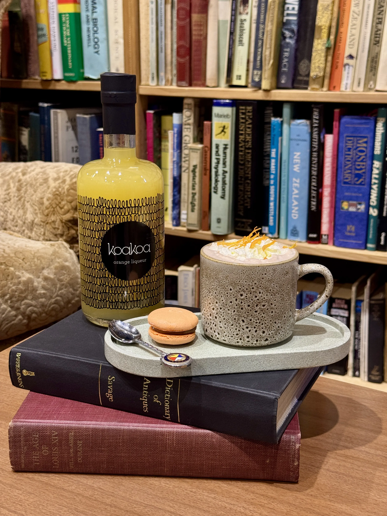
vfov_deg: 39.7
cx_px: 194
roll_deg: -0.5
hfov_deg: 30.3
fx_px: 716
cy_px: 258
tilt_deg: -15.6
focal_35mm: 48
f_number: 1.78
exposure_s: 1/50
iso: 125
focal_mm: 6.76
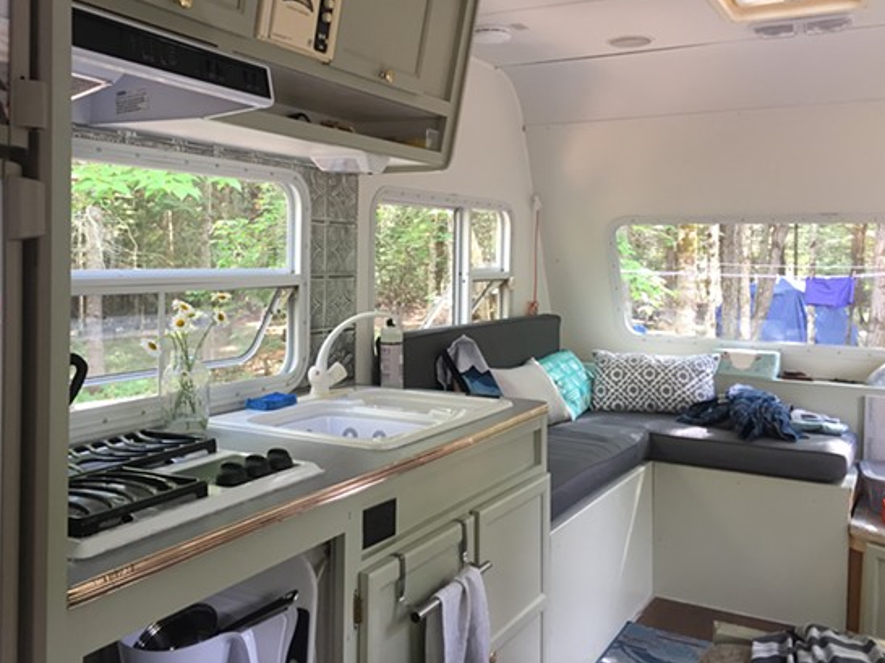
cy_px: 277
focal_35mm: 34
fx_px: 869
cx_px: 374
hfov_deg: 53.8
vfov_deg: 41.6
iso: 64
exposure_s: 1/30
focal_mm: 4.2
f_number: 2.2
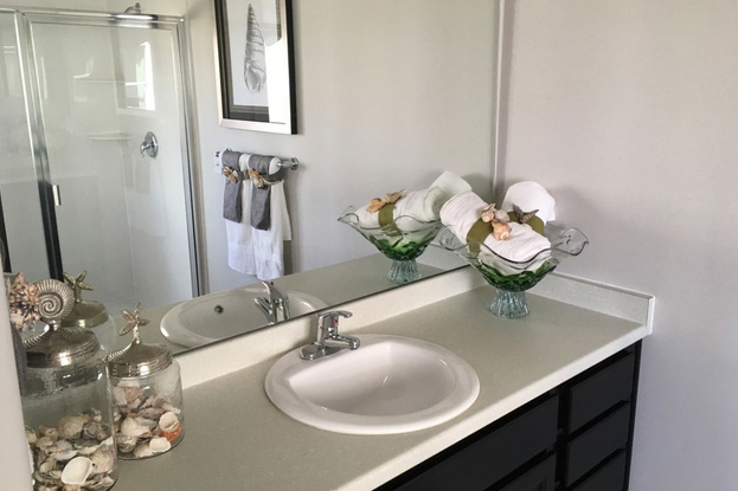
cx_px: 378
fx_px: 635
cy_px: 238
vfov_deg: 42.3
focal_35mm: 31
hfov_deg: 60.3
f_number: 2.2
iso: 40
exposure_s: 1/30
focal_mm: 4.15
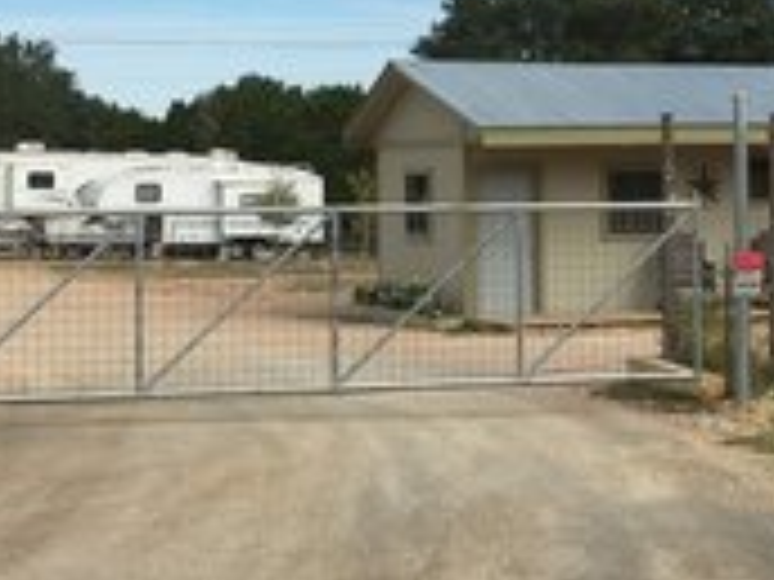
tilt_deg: -0.1
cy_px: 117
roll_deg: -0.6
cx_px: 380
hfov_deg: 21.8
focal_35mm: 90
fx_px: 2012
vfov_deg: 16.3
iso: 32
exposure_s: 1/2639
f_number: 2.2
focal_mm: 4.15
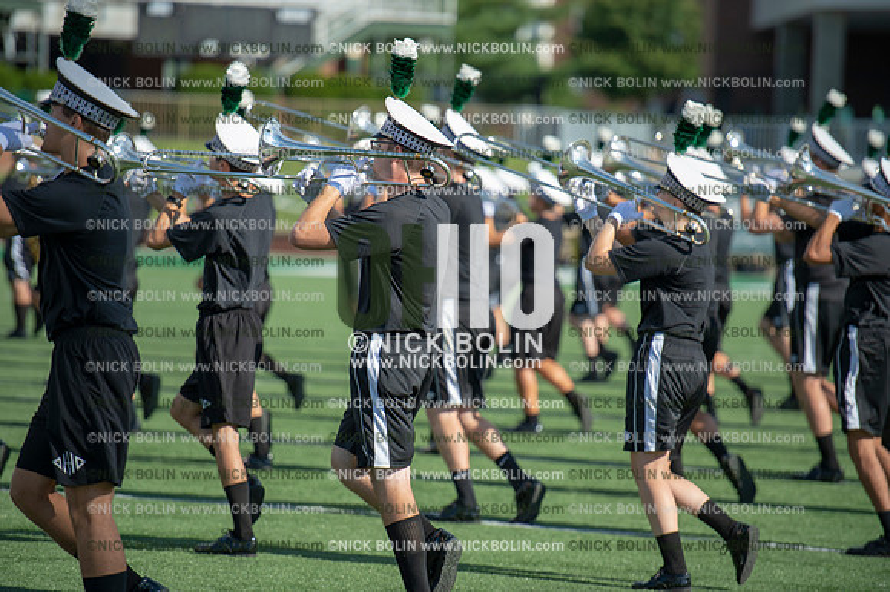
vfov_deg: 7.2
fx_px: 4694
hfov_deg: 10.8
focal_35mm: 190
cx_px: 445
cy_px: 296
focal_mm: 190
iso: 160
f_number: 2.8
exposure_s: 1/2000
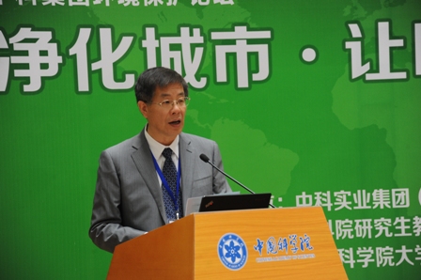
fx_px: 1402
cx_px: 210
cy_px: 140
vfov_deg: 11.4
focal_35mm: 120
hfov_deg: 17.1
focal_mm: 120
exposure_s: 1/60
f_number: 5.6
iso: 1600
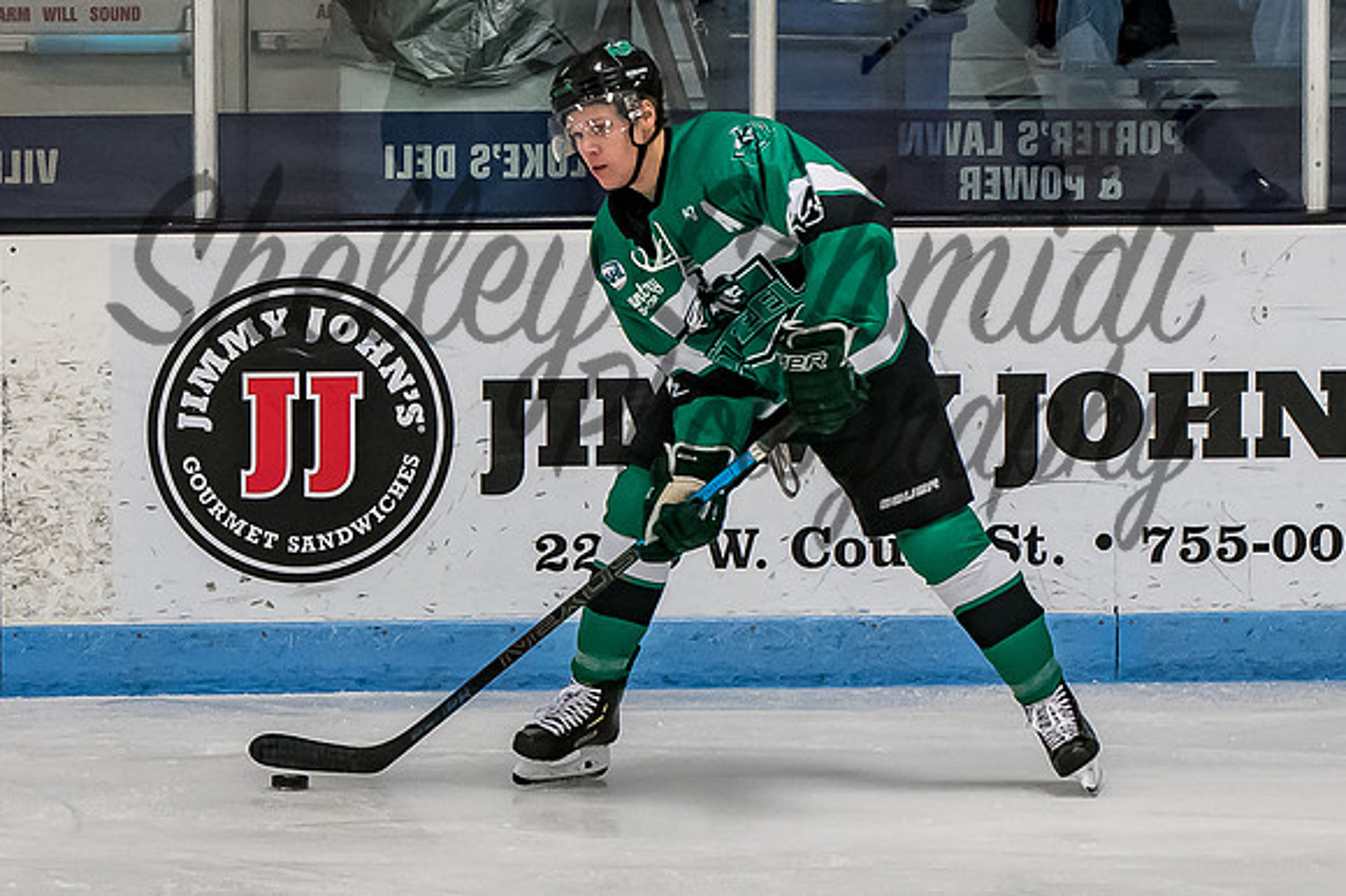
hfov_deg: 6.3
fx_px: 12134
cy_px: 481
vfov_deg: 4.2
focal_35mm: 325
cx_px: 630
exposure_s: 1/800
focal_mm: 100
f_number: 4
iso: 2500
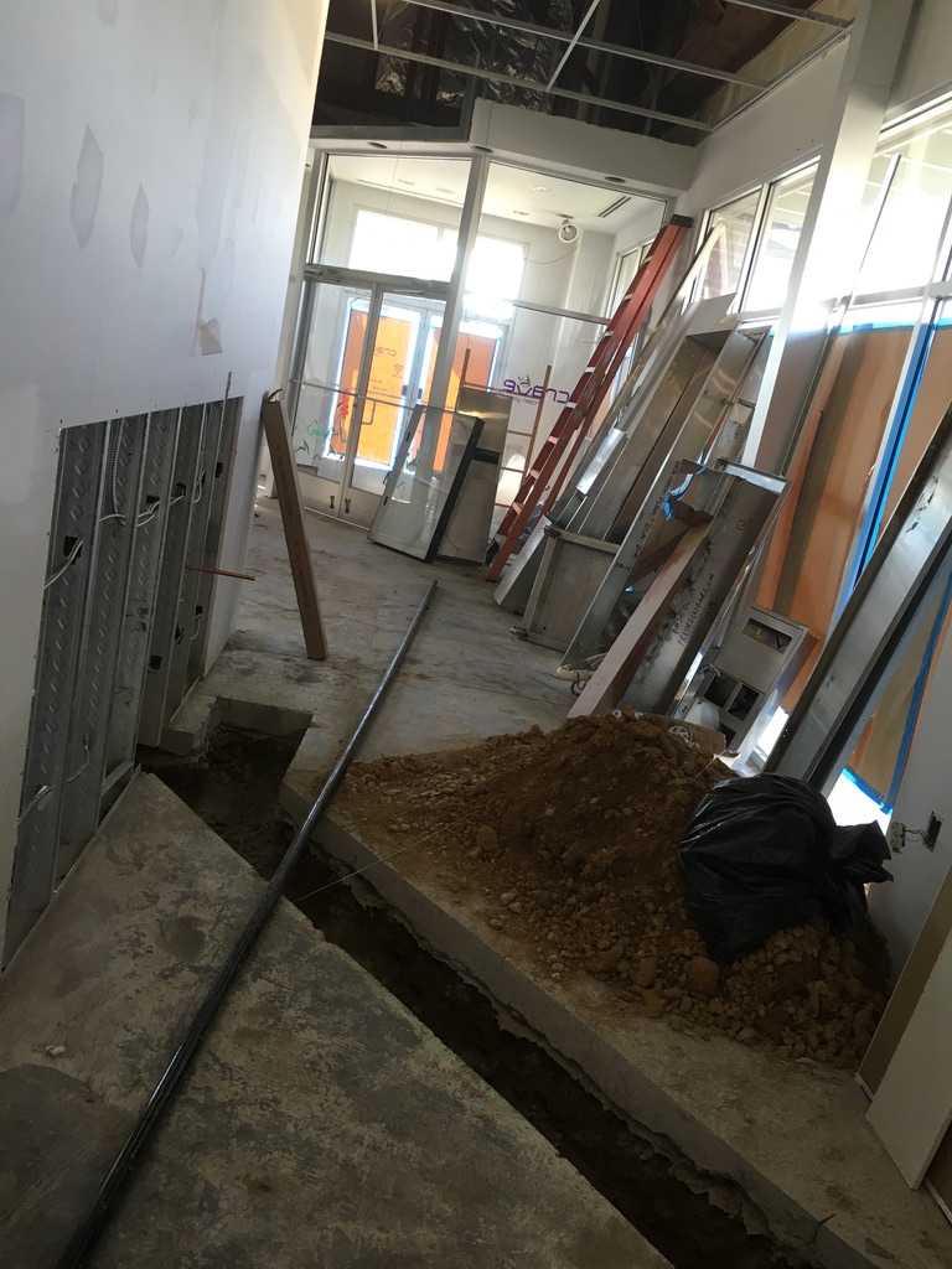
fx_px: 1063
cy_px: 634
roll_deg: -11.9
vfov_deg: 61.7
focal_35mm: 29
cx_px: 476
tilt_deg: -11.3
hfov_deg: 48.2
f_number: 2.2
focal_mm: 4.15
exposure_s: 1/30
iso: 32
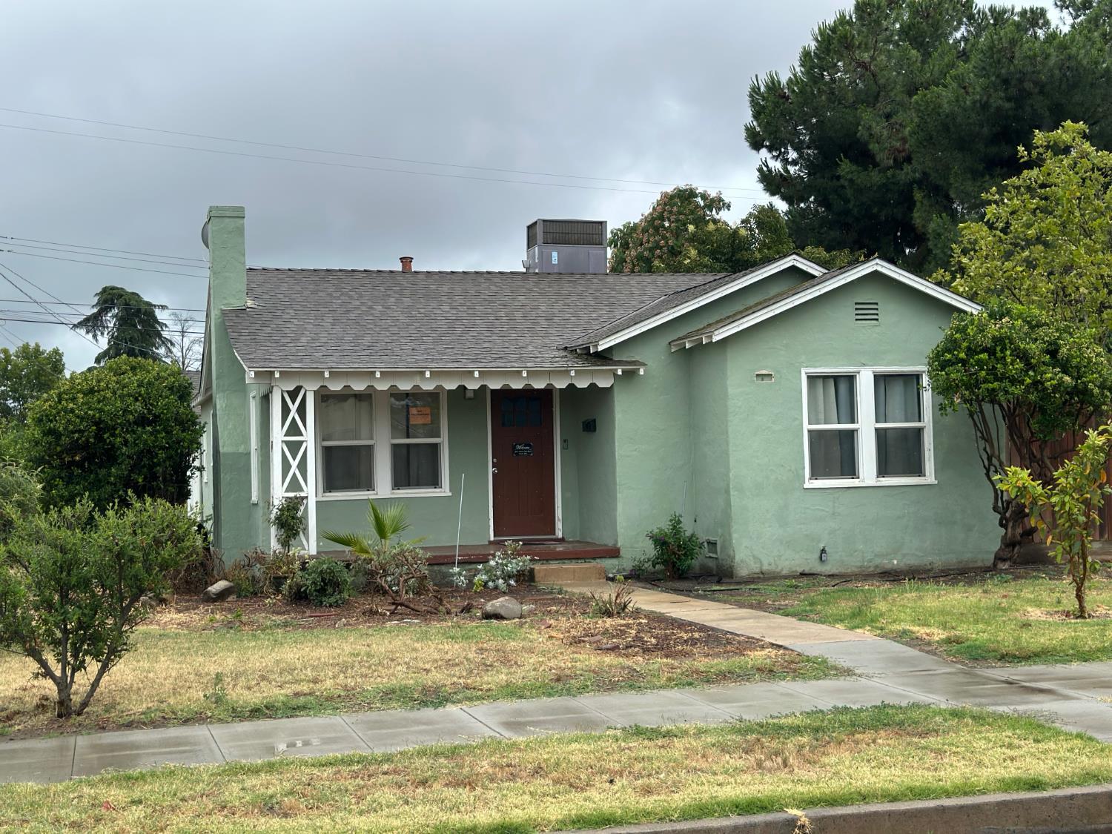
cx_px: 556
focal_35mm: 48
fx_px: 1542
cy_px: 417
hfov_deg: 39.7
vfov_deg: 30.3
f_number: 1.78
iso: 80
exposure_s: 1/2028
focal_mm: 6.86
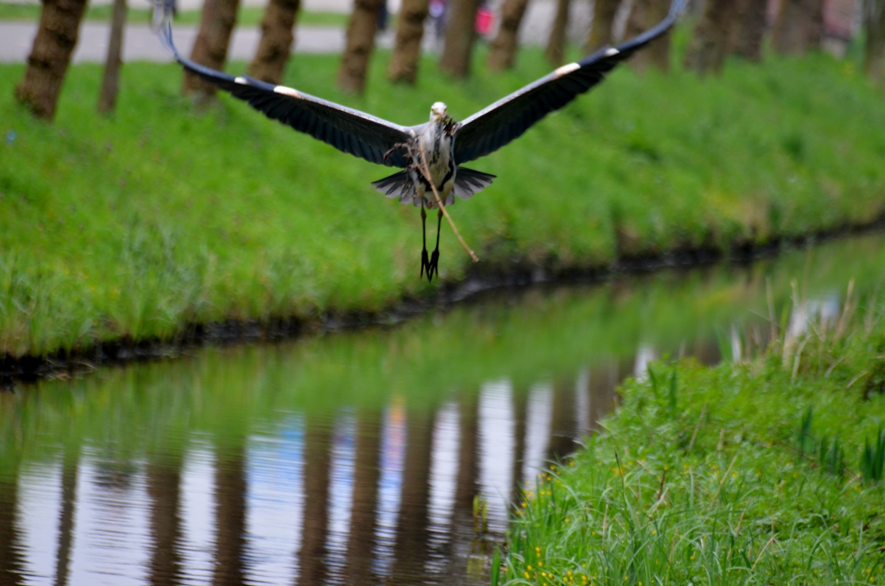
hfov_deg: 4.6
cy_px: 293
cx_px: 442
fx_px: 11041
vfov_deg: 3.0
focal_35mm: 450
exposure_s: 1/250
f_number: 5.6
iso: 400
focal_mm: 300
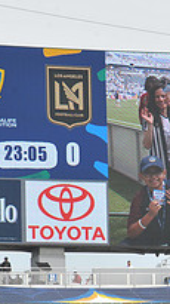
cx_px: 293
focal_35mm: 356
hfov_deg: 3.4
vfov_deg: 6.1
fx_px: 2859
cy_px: 154
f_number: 10
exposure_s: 1/400
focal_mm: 120
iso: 200
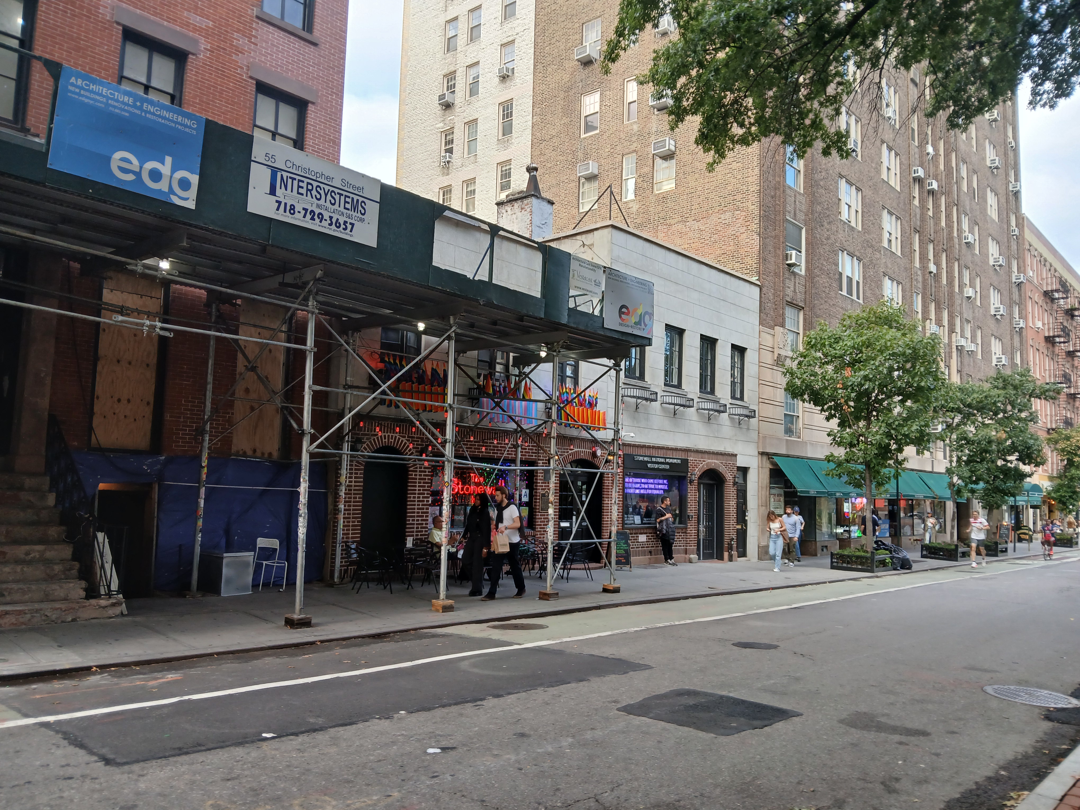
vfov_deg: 53.1
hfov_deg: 67.3
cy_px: 405
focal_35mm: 26
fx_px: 811
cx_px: 540
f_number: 1.8
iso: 32
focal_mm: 3.98
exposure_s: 1/60
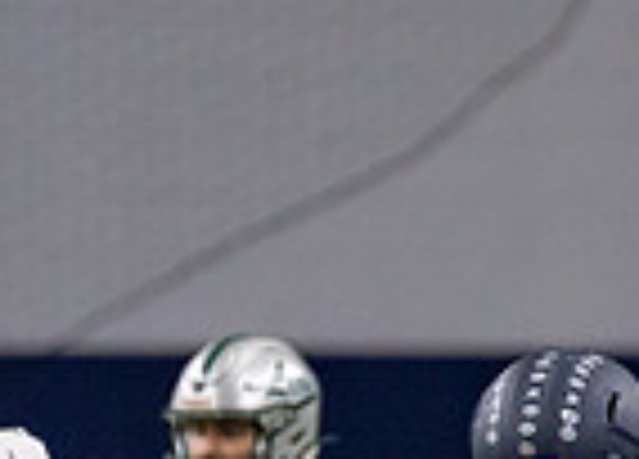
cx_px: 780
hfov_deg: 1.4
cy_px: 1034
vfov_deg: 1.0
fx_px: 26910
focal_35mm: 1480
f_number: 2.8
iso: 1600
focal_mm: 200
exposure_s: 1/1000
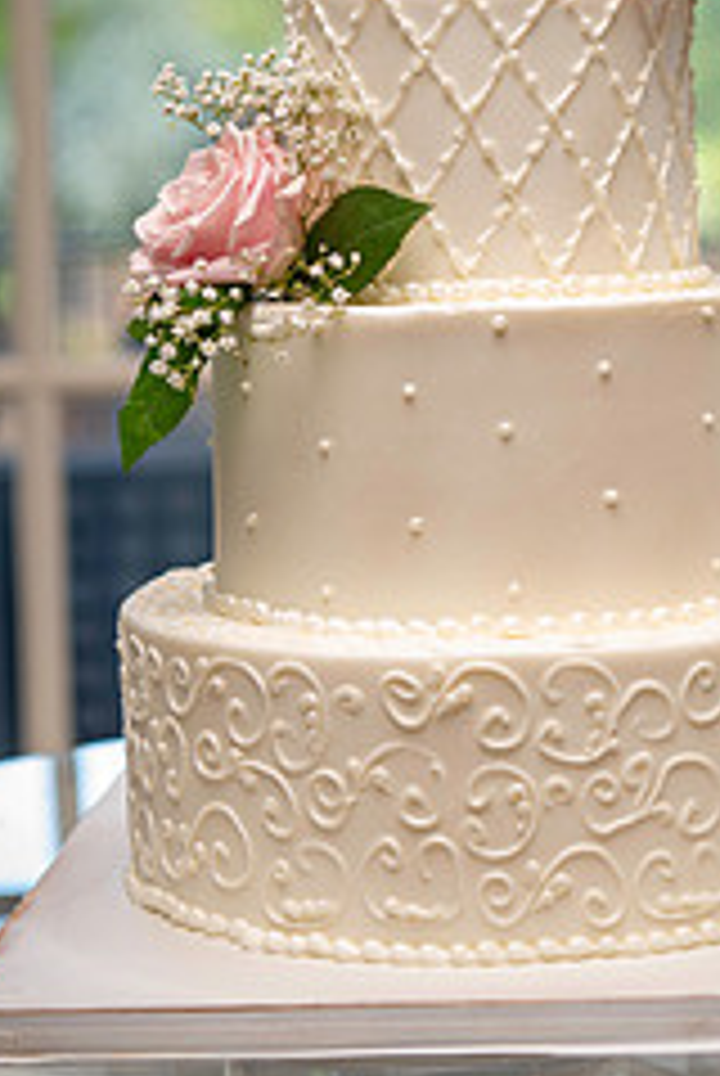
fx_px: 3260
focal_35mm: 109
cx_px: 500
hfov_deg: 12.6
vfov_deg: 18.7
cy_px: 378
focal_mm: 58
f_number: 3.2
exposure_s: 1/125
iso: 400
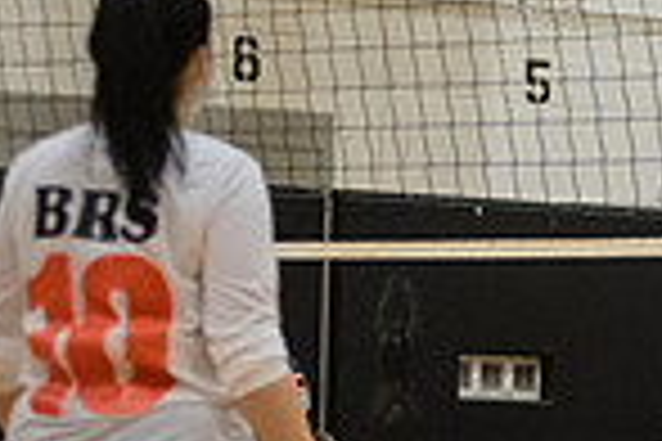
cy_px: 344
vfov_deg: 4.4
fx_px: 5792
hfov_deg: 6.4
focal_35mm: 315
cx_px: 1265
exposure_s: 1/400
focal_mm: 80
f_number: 3.2
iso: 5000
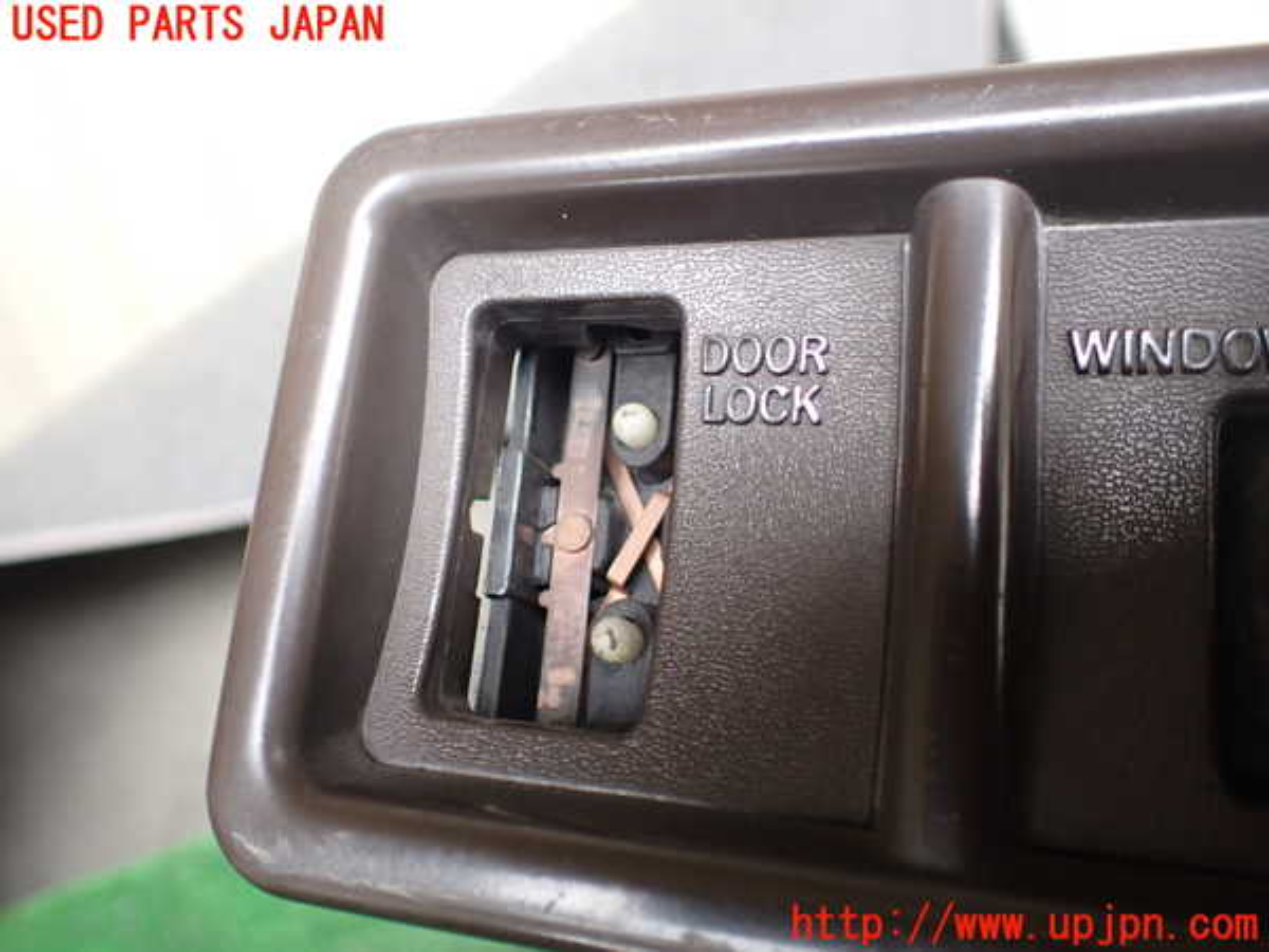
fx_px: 1100
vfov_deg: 46.8
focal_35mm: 30
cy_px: 476
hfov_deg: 60.0
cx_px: 634
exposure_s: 1/125
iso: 250
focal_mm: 5.4
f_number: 2.3
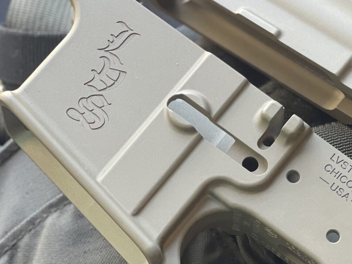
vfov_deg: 8.7
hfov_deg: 11.5
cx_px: 316
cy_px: 96
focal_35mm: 171
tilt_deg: -68.9
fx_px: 1739
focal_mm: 7.5
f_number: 2.2
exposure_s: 1/121
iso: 64
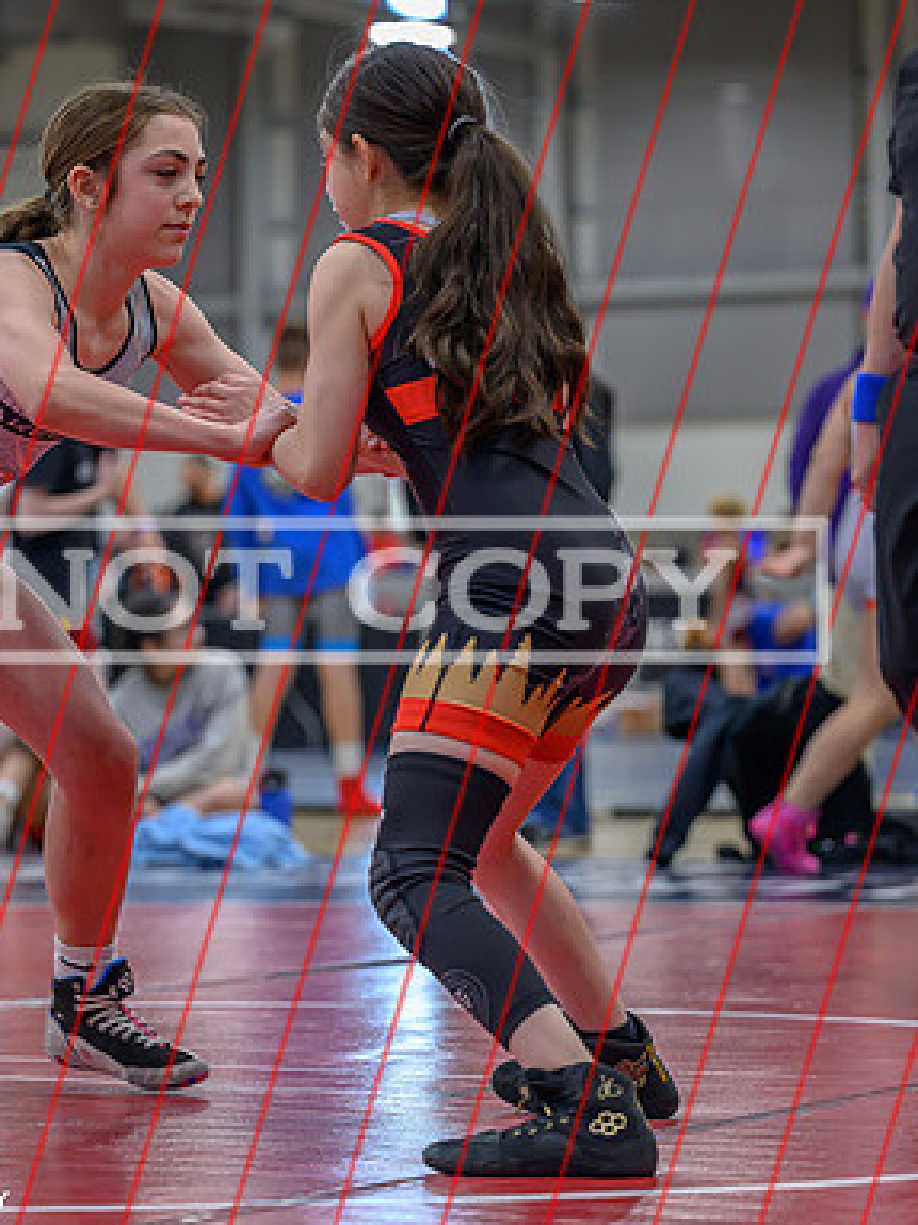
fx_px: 5201
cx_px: 96
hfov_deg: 10.0
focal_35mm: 147
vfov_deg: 13.4
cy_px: 652
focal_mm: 88
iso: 800
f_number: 2.8
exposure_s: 1/400
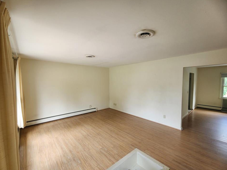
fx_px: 92
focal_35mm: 14
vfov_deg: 85.6
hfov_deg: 102.1
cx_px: 112
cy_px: 89
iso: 125
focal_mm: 2.2
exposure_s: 1/60
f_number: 2.2
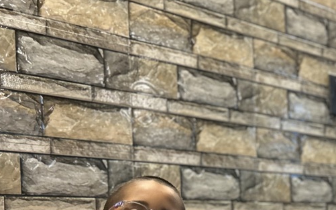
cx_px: 361
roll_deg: +1.7
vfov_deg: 18.8
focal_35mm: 66
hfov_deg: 28.5
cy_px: 241
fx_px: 604
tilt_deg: -1.9
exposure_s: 1/50
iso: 320
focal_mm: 5.7
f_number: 1.5
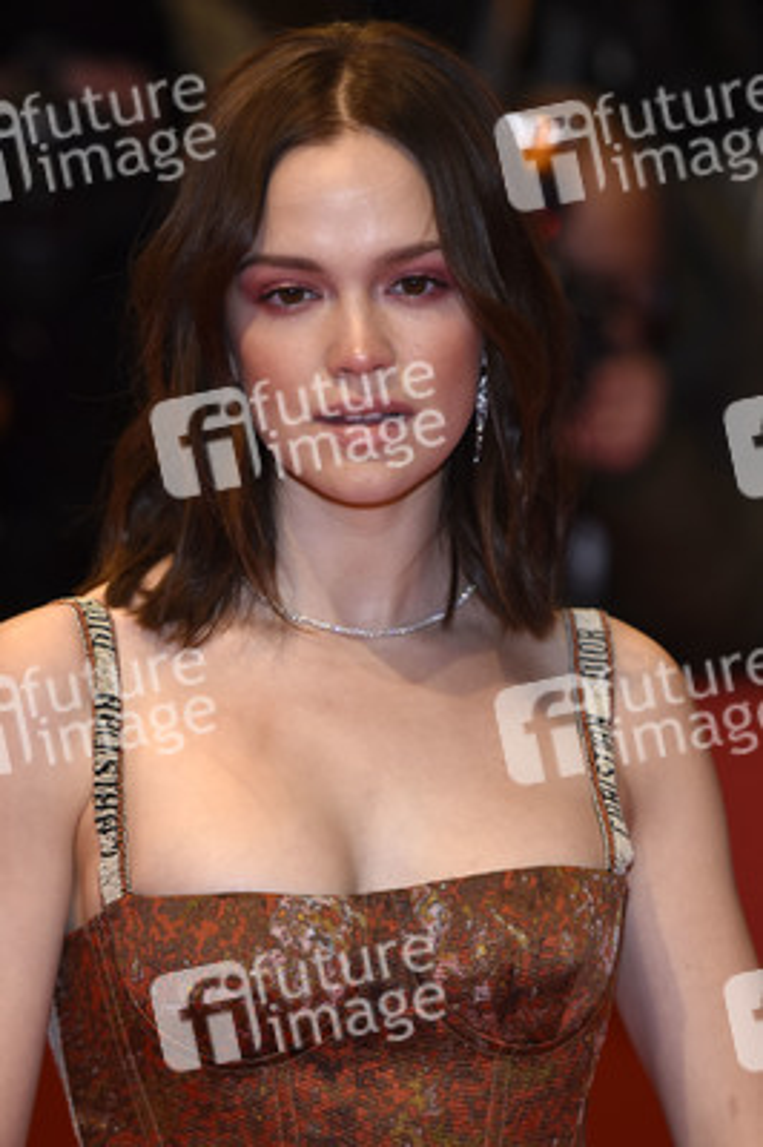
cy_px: 574
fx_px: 7165
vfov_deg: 9.2
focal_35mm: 225
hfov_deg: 6.1
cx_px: 382
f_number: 3.2
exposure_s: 1/400
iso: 640
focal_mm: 150
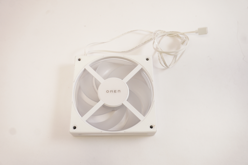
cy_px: 82
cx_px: 124
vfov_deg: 41.6
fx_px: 217
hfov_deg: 59.5
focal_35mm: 32
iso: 640
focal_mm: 21
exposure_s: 1/30
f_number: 5.6
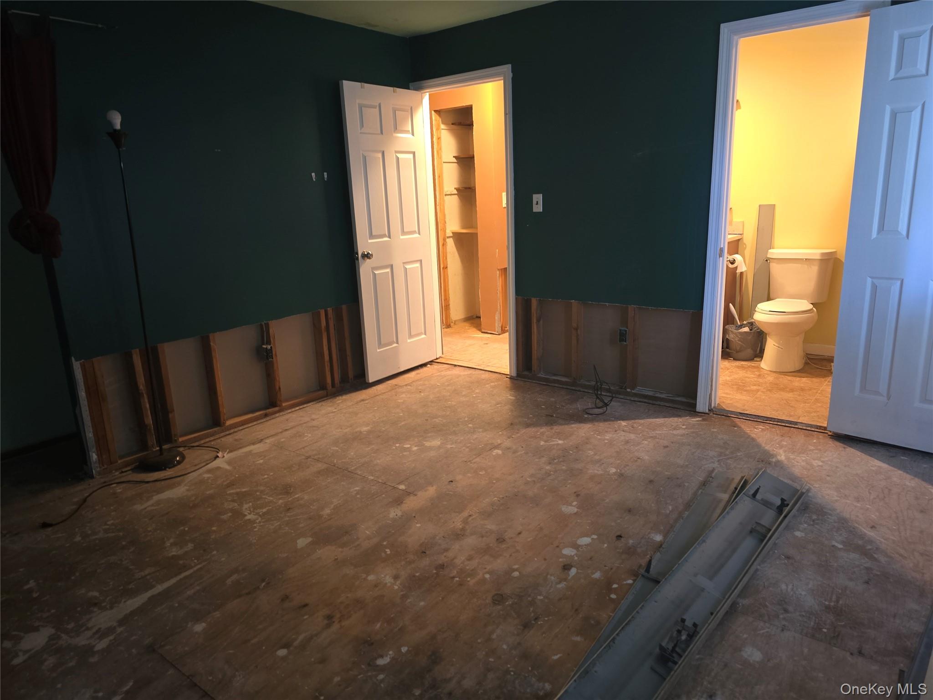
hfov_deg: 73.9
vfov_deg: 58.9
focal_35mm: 23
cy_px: 350
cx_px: 466
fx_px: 620
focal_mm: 6.3
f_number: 1.7
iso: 160
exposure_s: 1/15
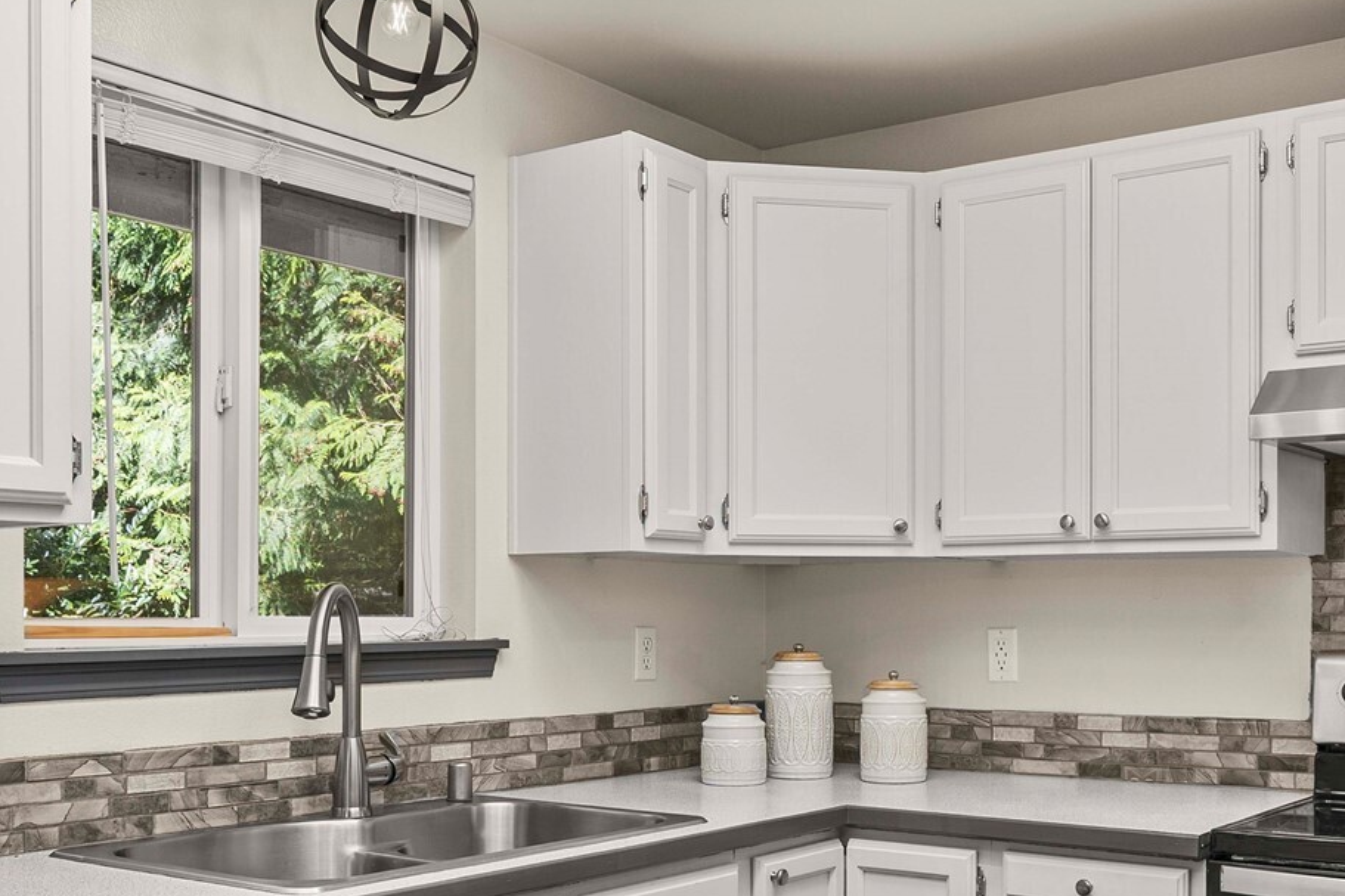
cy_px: 606
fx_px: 1531
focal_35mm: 41
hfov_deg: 47.1
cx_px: 826
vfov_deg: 32.3
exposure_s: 1/25
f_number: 7.1
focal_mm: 22
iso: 1250
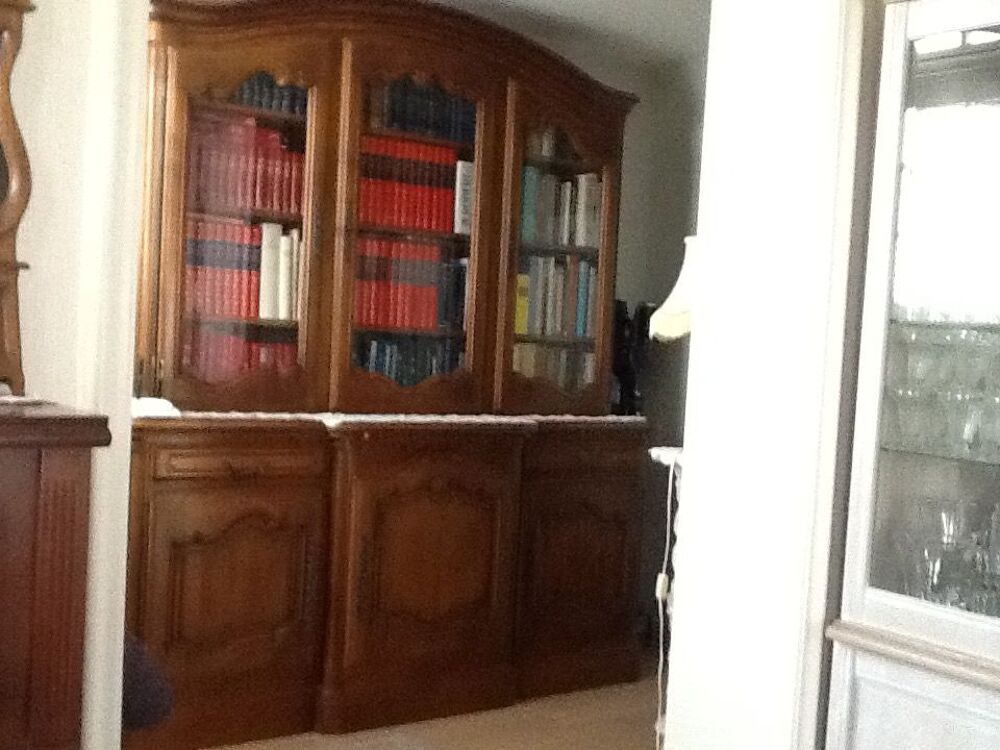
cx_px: 500
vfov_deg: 32.9
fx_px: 1271
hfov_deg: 42.9
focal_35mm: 44
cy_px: 375
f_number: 2.4
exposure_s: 1/20
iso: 320
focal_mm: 2.03
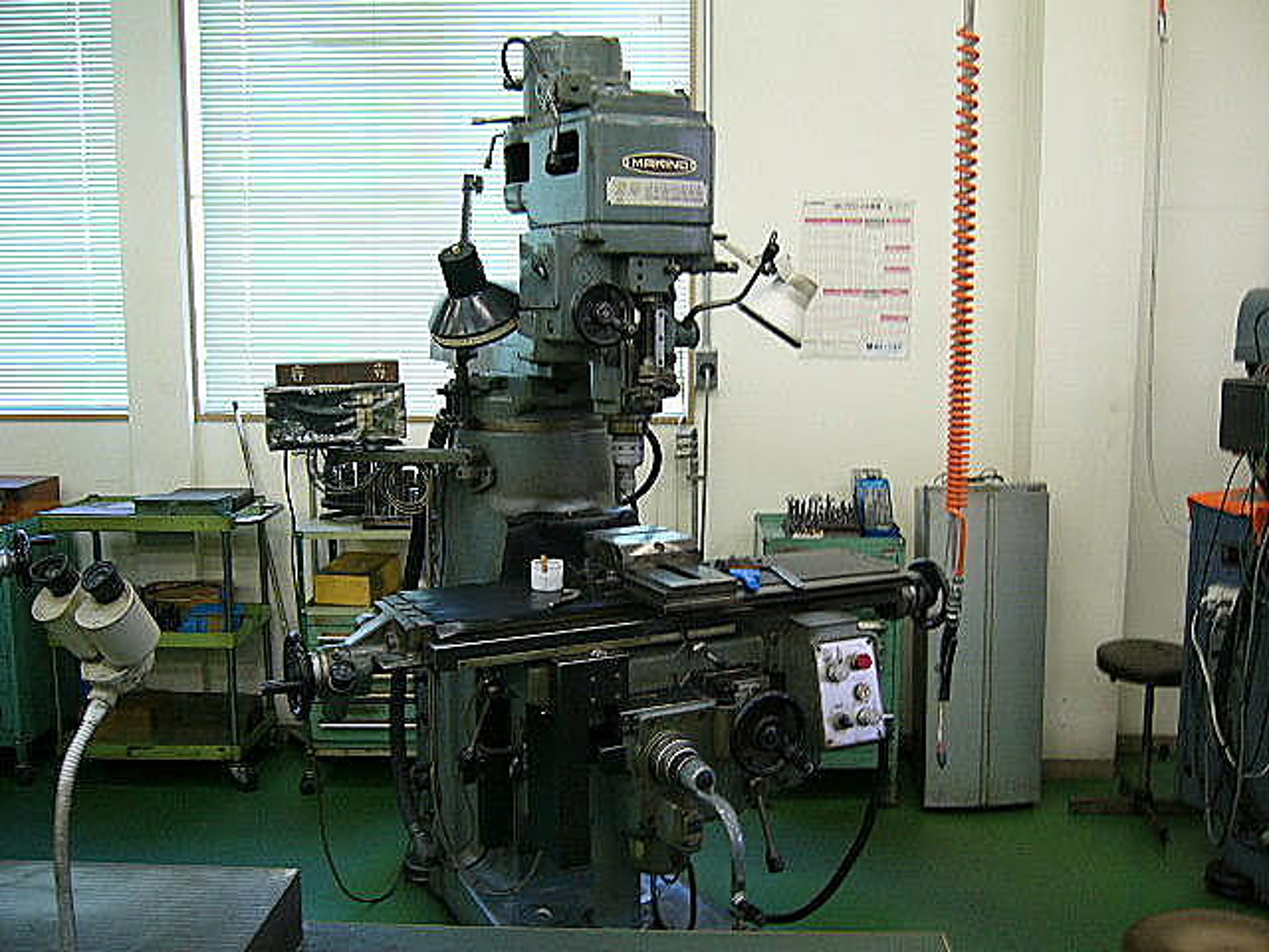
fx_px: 1283
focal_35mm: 35
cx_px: 634
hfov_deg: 52.6
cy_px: 476
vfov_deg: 40.7
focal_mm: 5.8
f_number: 2.8
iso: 100
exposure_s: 1/15
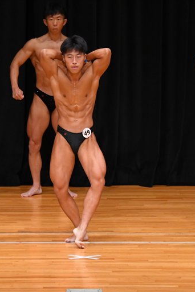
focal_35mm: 385
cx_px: 72
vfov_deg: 5.4
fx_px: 3128
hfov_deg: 3.6
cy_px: 146
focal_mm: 170
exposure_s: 1/400
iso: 3200
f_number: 5.6
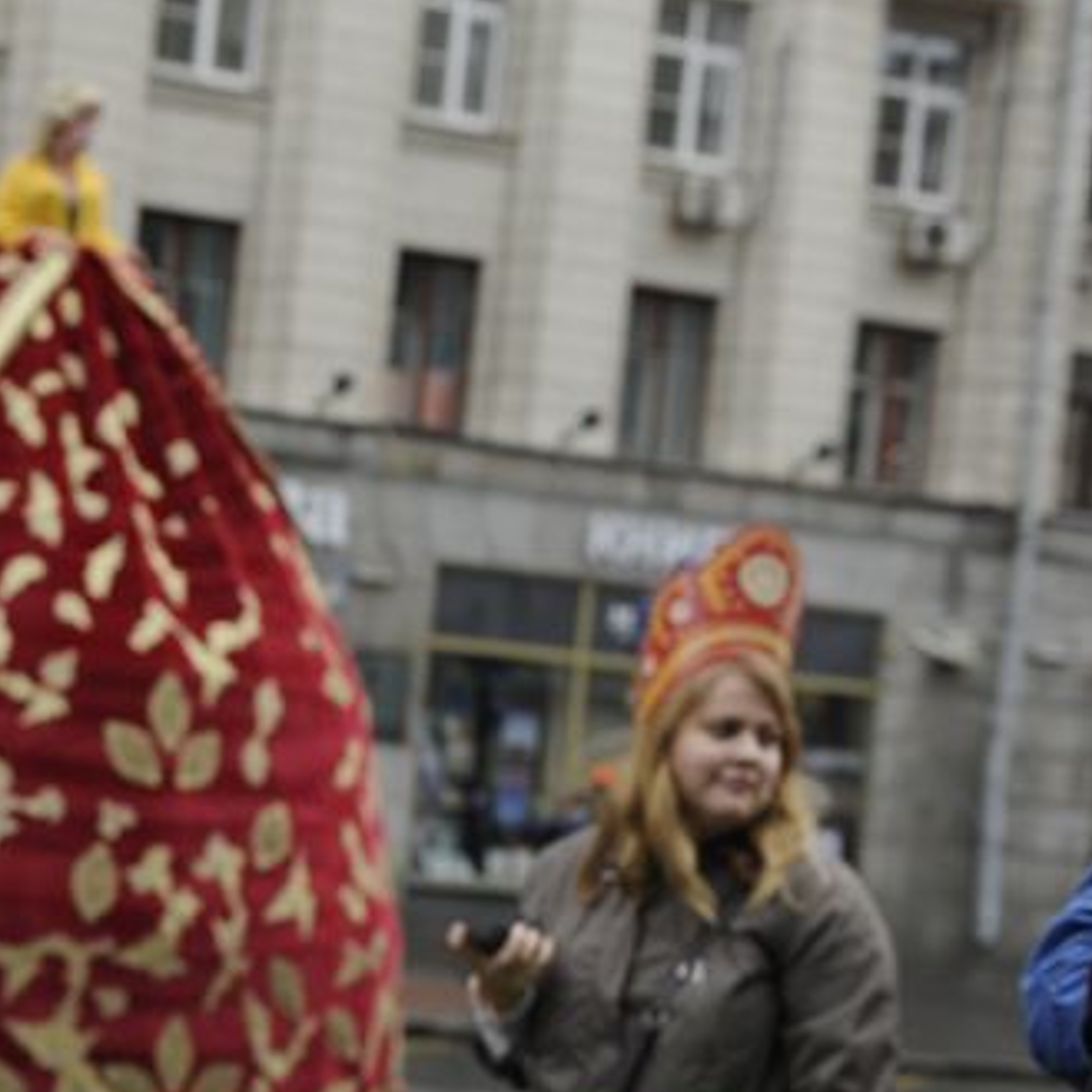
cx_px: -66
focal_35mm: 76
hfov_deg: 21.7
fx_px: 2712
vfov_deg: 22.7
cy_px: 734
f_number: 4
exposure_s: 1/320
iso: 400
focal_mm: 42
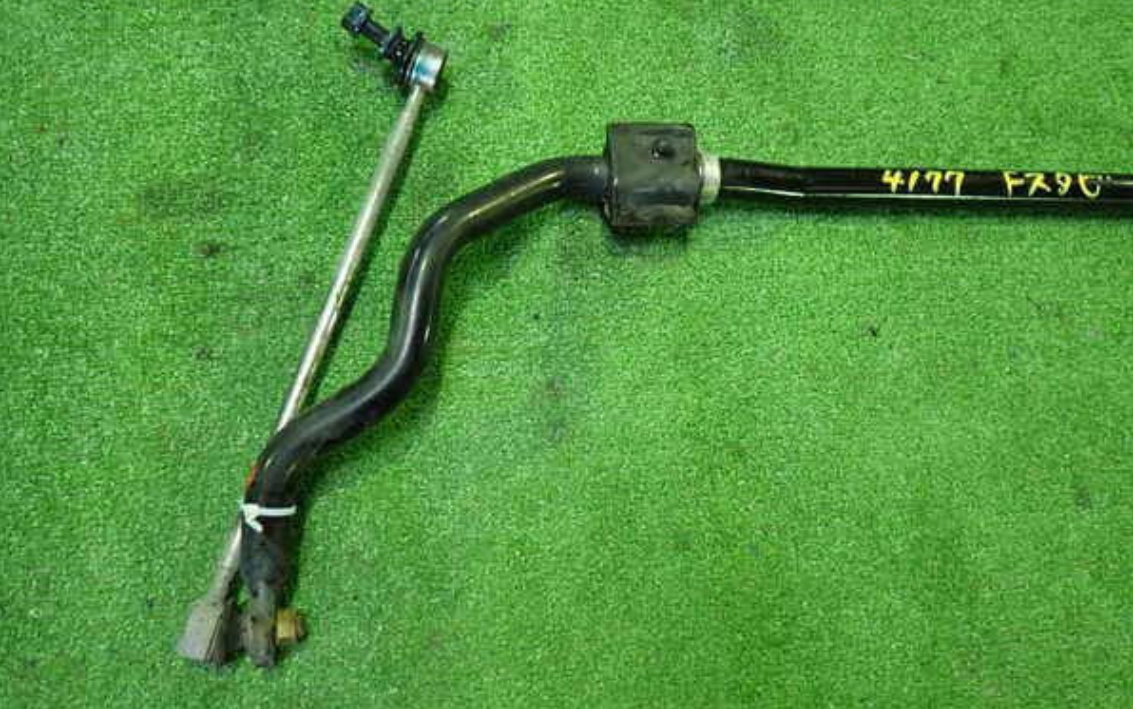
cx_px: 565
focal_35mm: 32
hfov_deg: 59.6
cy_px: 348
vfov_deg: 39.5
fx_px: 988
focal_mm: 5.4
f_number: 2.3
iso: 500
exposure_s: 1/30
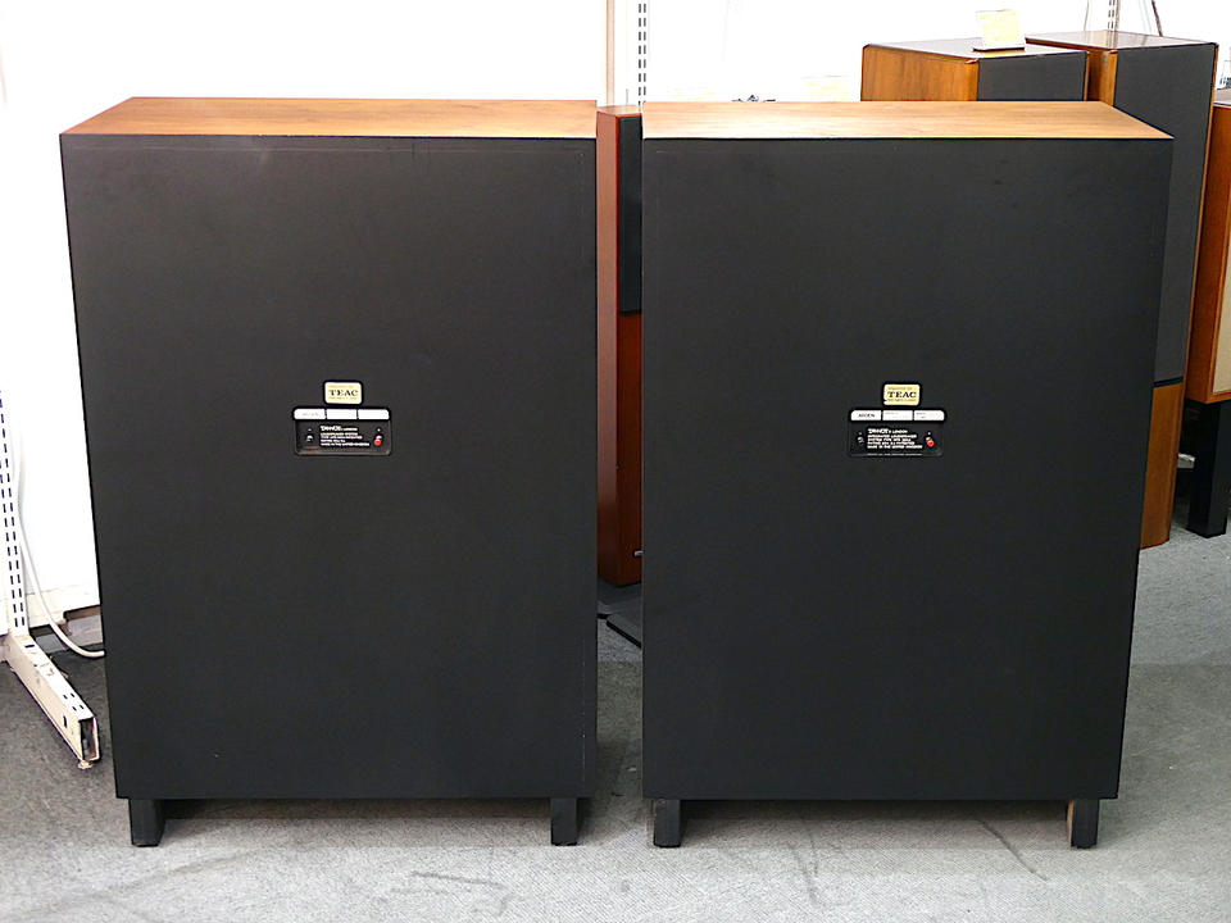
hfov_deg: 38.2
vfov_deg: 29.1
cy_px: 462
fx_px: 1778
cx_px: 616
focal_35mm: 50
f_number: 4.1
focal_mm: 9
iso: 200
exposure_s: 1/6
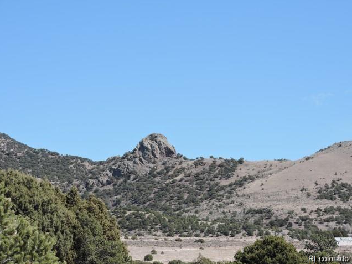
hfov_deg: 13.5
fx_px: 1485
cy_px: 132
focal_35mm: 146
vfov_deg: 10.2
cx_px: 175
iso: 100
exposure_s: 1/640
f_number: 4.4
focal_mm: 25.9
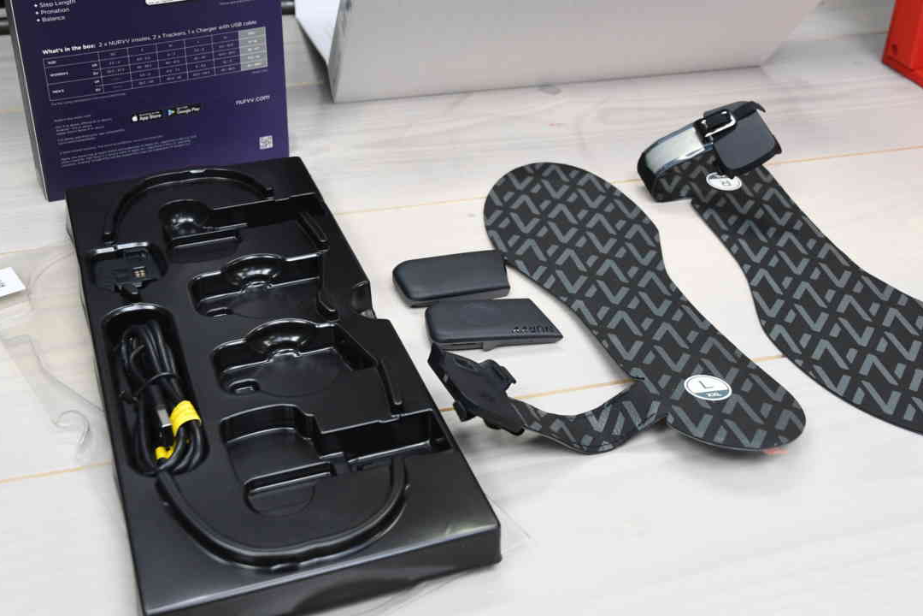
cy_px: 260
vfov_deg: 28.0
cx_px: 473
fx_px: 1231
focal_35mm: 48
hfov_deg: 41.1
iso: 1600
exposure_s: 1/100
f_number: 5.6
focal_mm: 24
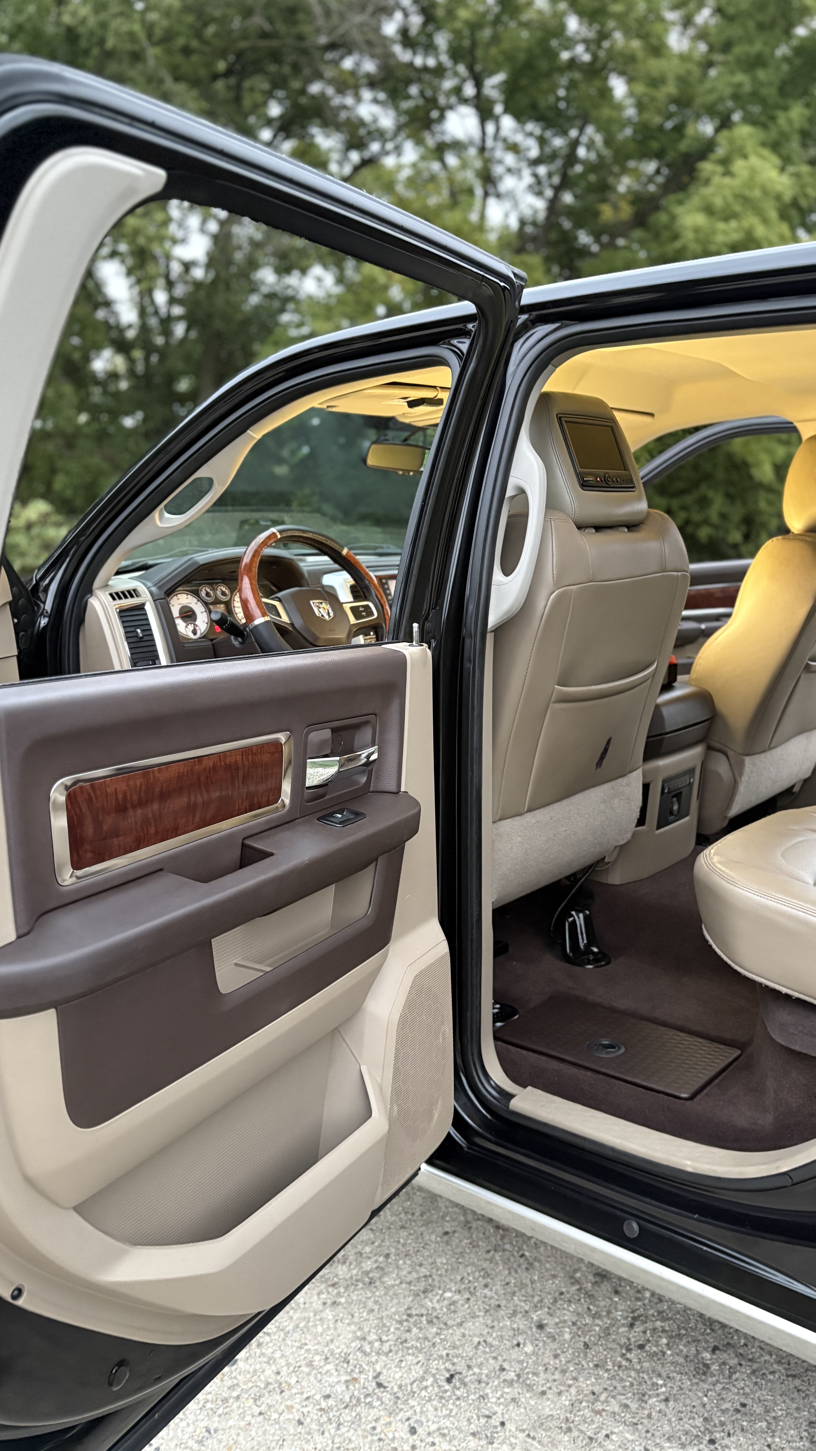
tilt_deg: -9.9
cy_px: 717
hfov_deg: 39.8
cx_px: 524
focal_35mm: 29
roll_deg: +0.3
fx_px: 1116
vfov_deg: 66.1
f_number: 1.6
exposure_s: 1/50
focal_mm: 5.96
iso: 500
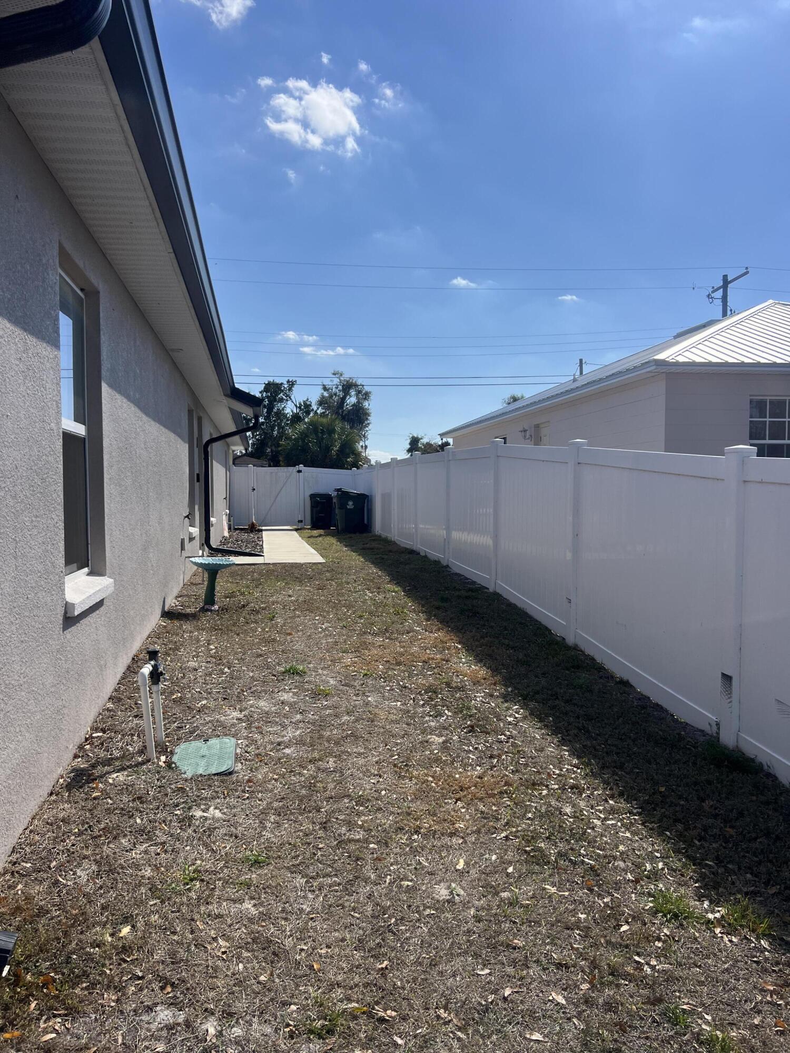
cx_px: 395
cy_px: 526
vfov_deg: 67.3
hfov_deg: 53.1
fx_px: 791
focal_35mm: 26
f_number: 1.5
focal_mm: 5.7
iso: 50
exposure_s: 1/7463
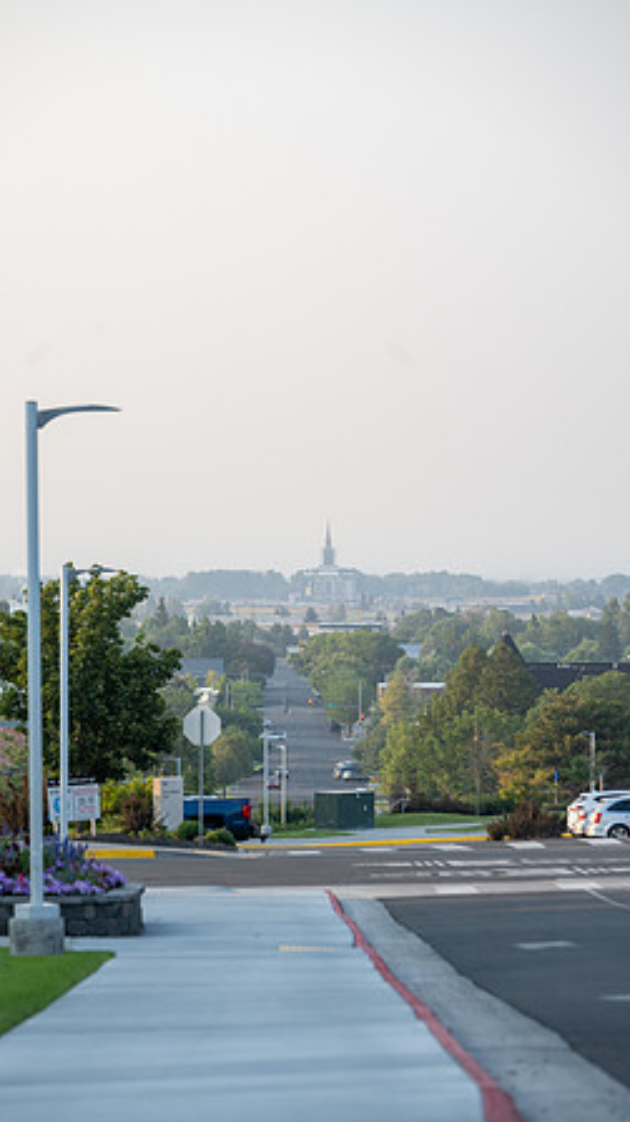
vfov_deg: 11.3
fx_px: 5650
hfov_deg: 6.4
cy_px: 560
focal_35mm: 190
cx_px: 279
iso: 200
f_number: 6.3
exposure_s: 1/250
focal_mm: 180
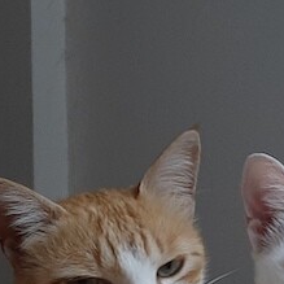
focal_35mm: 105
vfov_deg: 16.5
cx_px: 218
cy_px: 215
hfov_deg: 16.5
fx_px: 975
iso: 125
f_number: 1.7
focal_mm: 3.93
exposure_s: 1/50
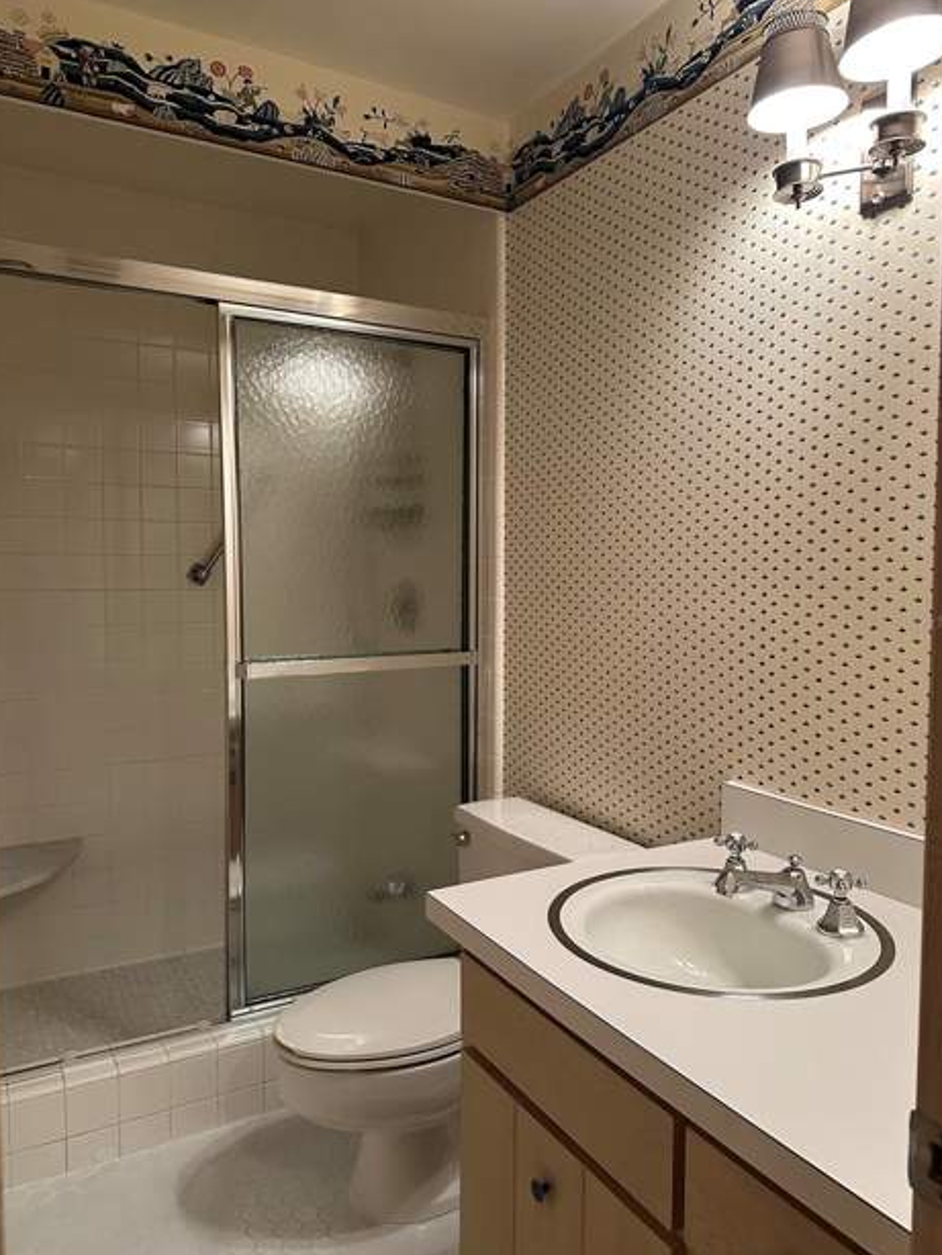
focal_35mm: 25
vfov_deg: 69.4
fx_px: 906
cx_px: 480
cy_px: 621
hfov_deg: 54.9
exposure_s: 1/60
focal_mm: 6.86
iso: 400
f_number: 1.78
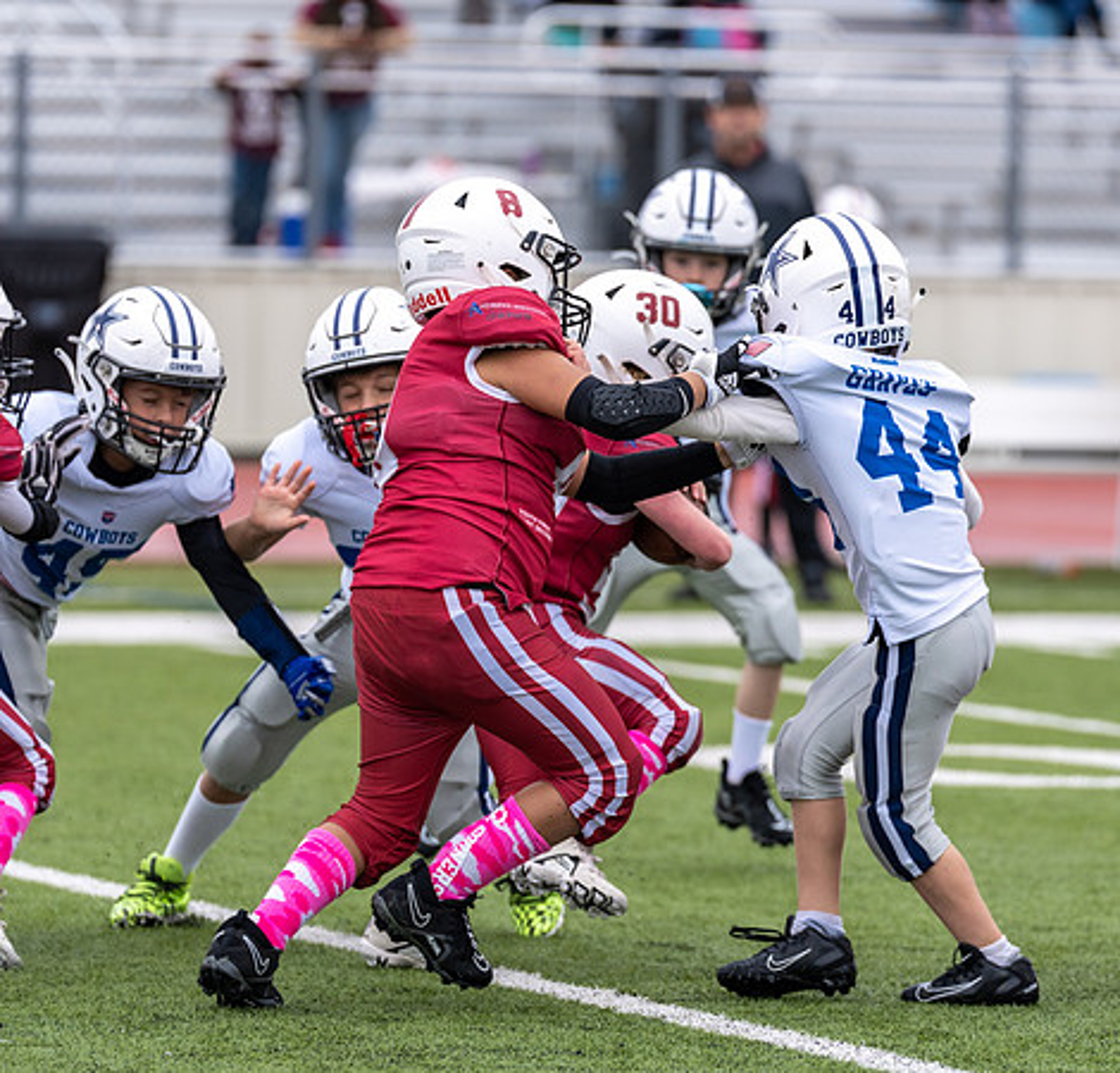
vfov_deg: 5.9
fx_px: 10491
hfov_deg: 6.1
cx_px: 634
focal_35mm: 293
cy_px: 547
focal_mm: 200
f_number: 3.5
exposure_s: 1/1250
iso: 250
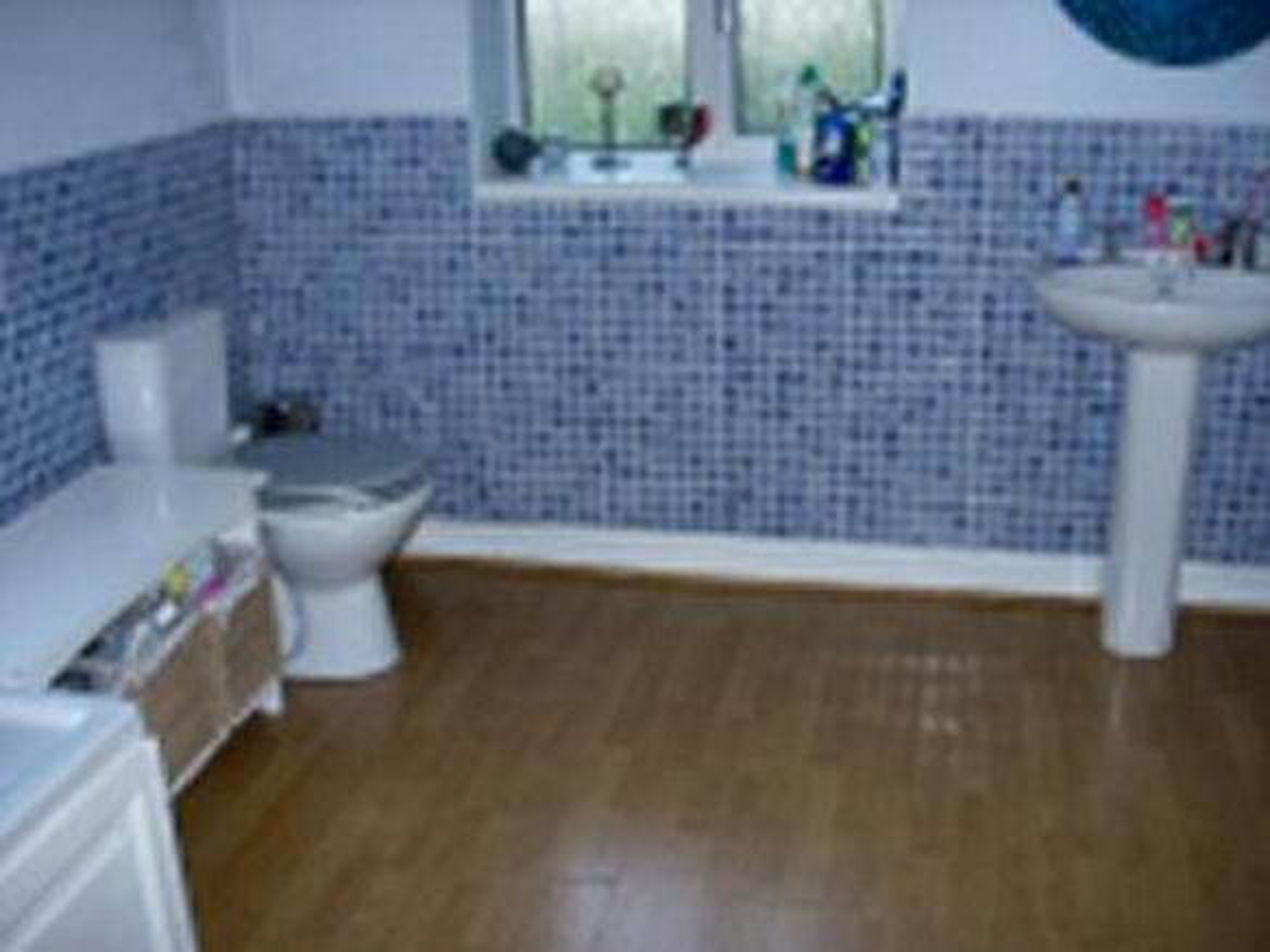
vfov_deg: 37.7
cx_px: 635
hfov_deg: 49.0
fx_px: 1394
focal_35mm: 38
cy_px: 476
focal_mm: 7.8
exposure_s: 1/64
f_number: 2.8
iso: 79
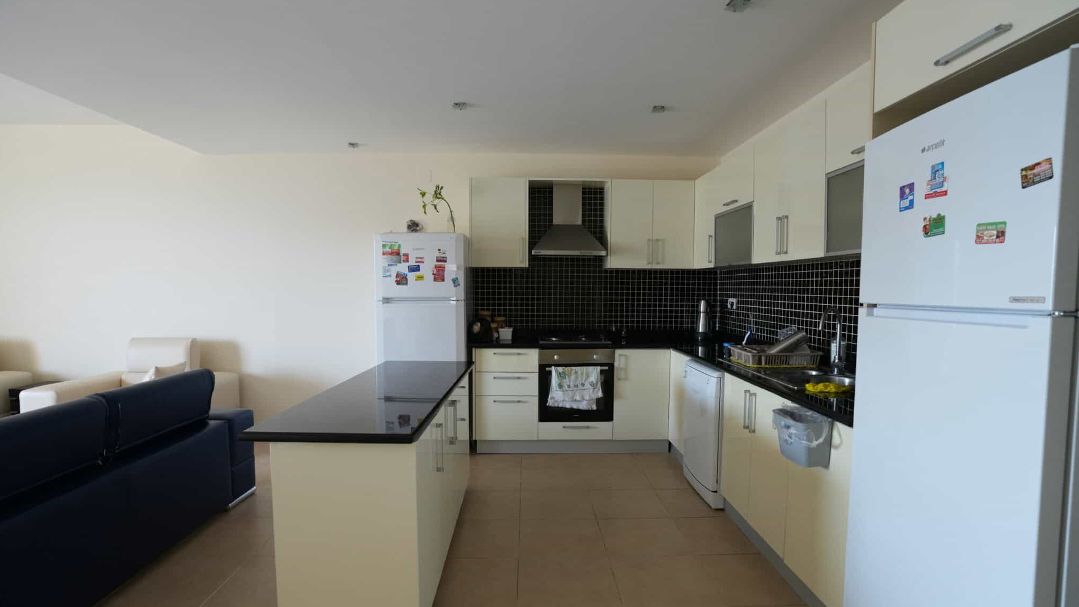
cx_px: 540
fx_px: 515
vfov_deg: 61.0
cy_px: 327
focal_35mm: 18
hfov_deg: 92.7
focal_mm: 17
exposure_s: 1/160
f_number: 4
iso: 1250
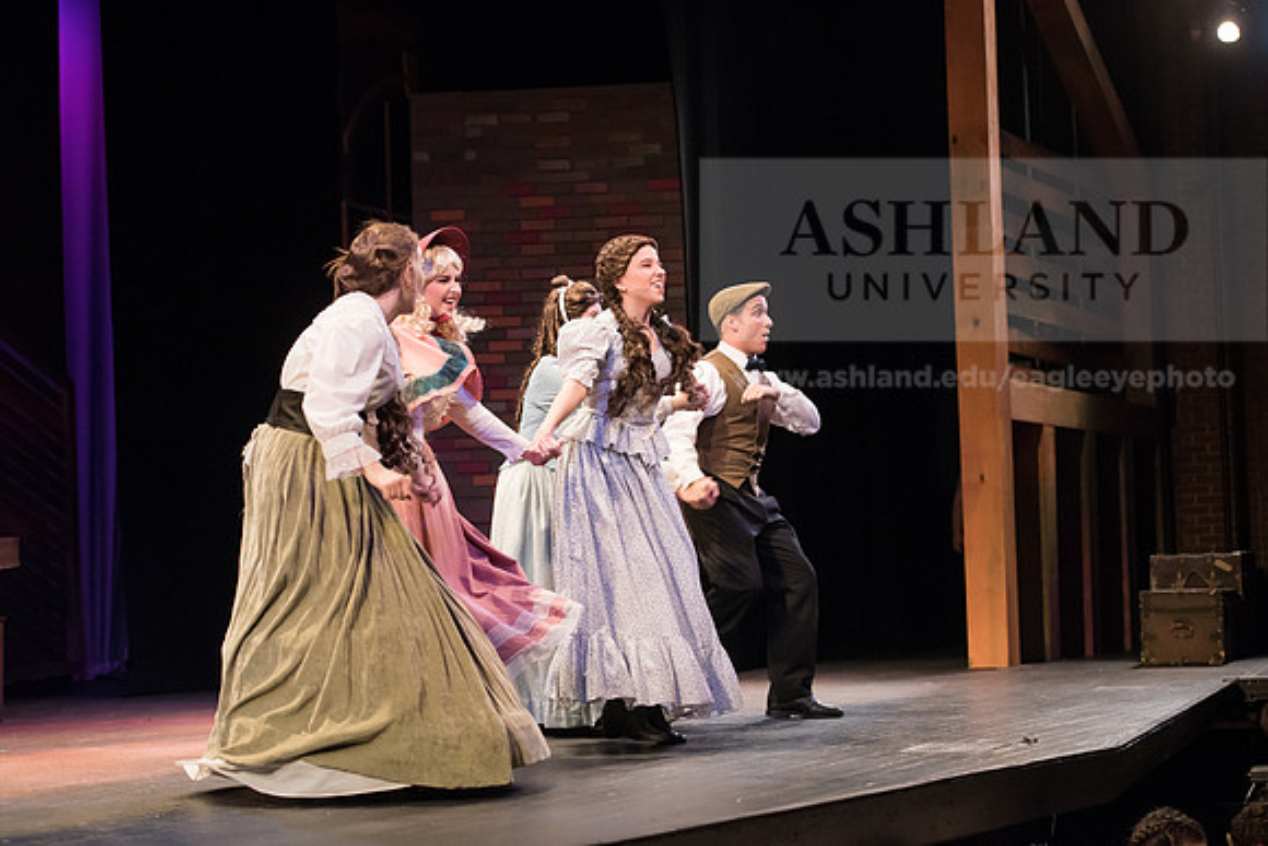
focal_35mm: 70
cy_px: 423
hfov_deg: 28.8
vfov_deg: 19.5
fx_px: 2466
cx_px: 634
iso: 3200
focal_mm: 70
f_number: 3.5
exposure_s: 1/400
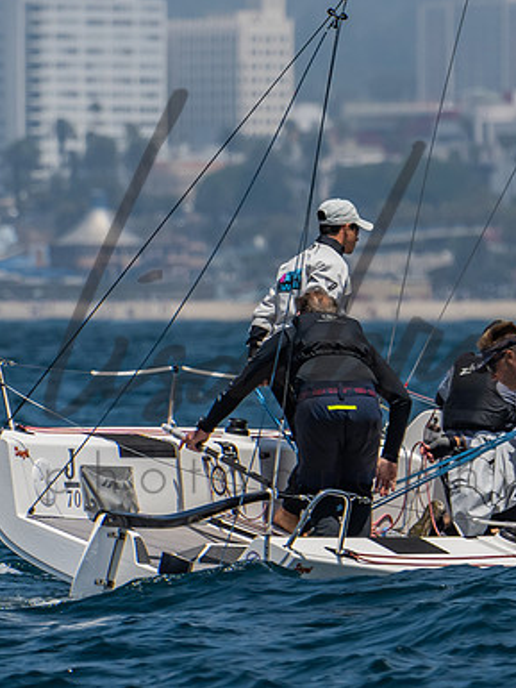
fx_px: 17679
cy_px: 143
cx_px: 157
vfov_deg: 2.2
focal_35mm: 890
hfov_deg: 1.7
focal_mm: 320
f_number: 6.3
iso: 400
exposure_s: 1/3200
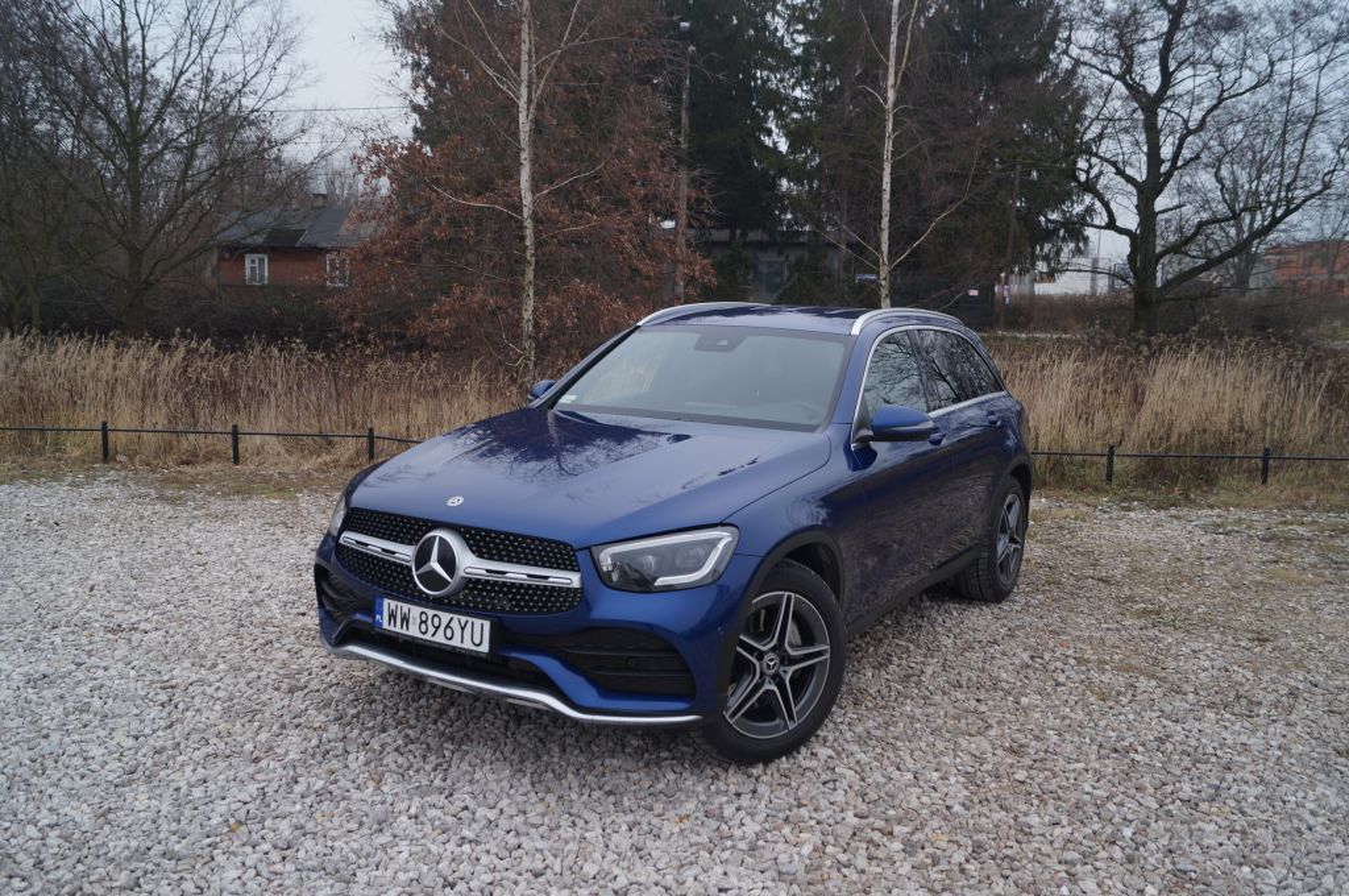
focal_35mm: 30
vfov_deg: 43.5
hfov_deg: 62.0
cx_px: 674
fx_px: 1123
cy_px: 448
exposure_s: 1/60
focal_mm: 20
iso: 100
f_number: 4
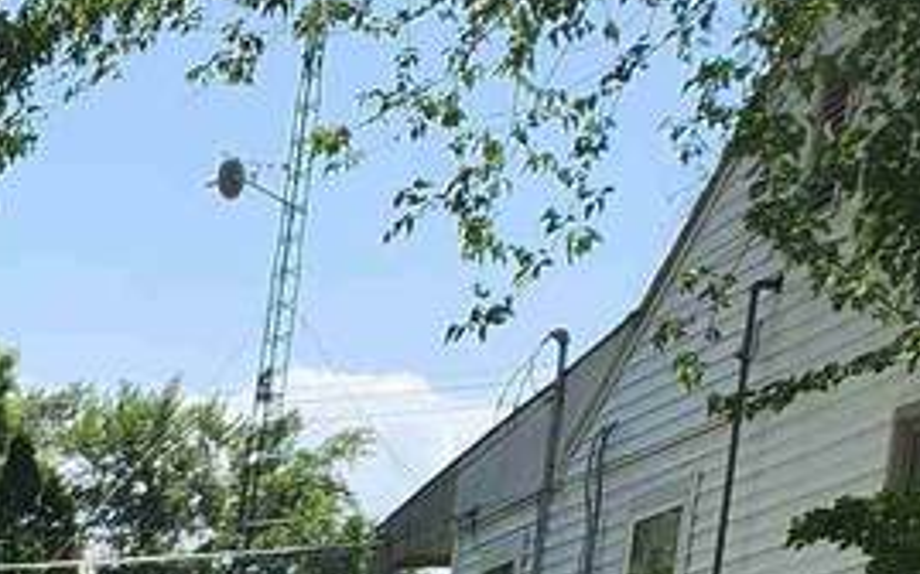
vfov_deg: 9.6
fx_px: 2908
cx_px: -1074
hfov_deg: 14.2
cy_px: 1531
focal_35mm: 116
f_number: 1.8
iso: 20
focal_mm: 5.4
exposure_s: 1/1410
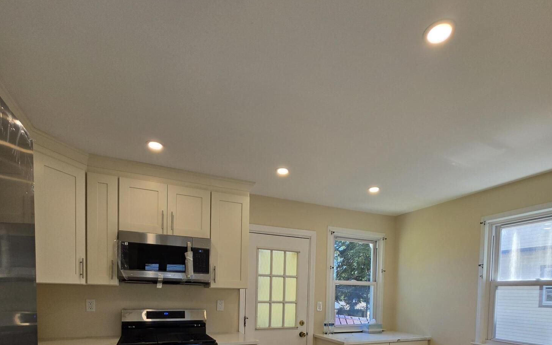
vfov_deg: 54.9
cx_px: 285
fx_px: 286
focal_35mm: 19
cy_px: 304
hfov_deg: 88.0
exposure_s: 1/337
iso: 32
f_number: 1.9
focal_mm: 2.2
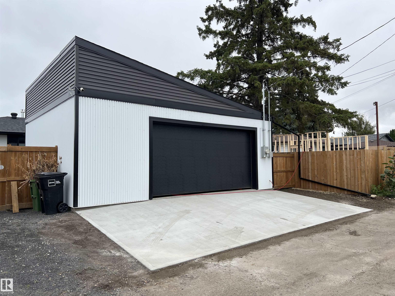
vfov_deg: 53.1
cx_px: 198
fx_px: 297
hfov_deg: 67.3
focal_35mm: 26
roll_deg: +0.3
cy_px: 148
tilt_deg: +2.7
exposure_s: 1/873
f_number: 1.5
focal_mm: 5.7
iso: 50
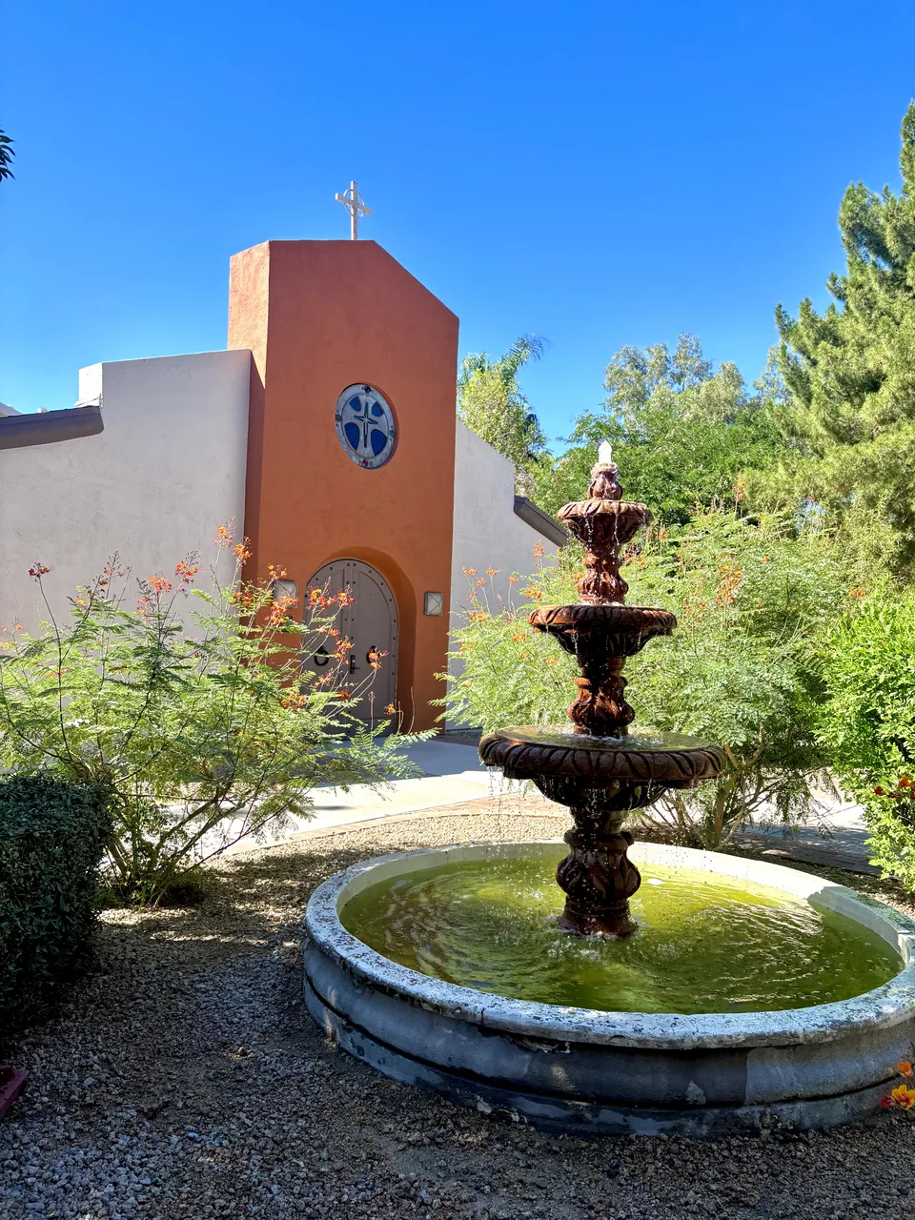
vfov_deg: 67.3
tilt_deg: +1.1
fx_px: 916
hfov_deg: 53.1
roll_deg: -2.4
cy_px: 610
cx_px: 458
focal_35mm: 26
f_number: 1.6
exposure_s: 1/1362
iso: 50
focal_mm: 6
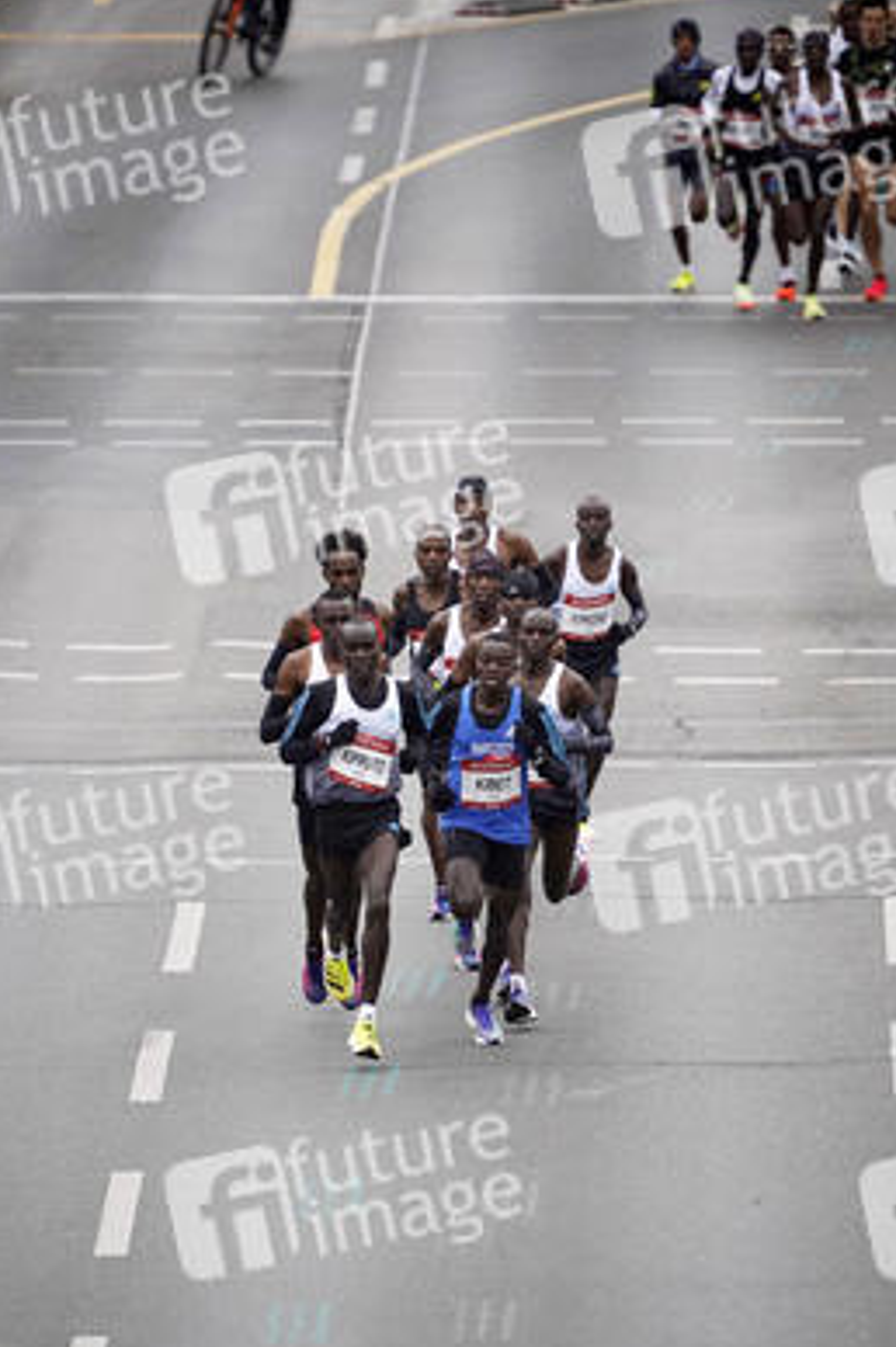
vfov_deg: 3.3
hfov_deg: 2.2
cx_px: 445
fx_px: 23149
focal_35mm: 619
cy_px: 677
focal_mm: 600
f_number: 6.3
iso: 1250
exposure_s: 1/1250
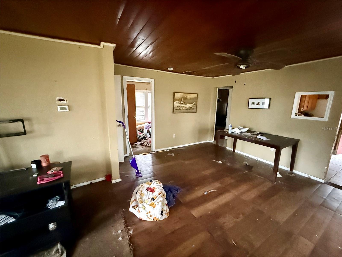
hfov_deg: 102.1
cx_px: 171
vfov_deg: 85.7
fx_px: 138
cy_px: 128
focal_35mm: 14
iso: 1600
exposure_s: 1/38
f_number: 2.2
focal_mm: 2.22
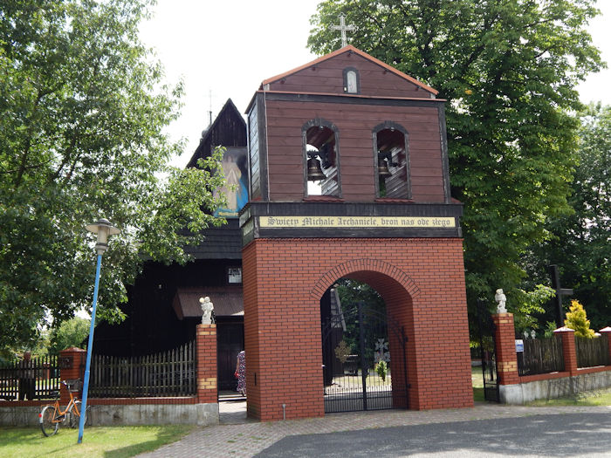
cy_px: 229
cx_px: 306
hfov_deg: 43.9
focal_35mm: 43
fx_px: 759
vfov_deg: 33.6
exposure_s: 1/400
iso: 125
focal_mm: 7.7
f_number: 3.6
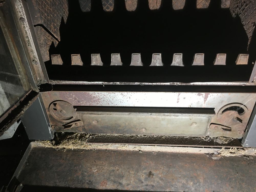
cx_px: 128
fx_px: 214
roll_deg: +2.9
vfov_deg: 48.2
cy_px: 96
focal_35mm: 29
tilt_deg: -35.4
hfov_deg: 61.7
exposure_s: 1/33
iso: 125
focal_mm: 4.15
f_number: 2.2
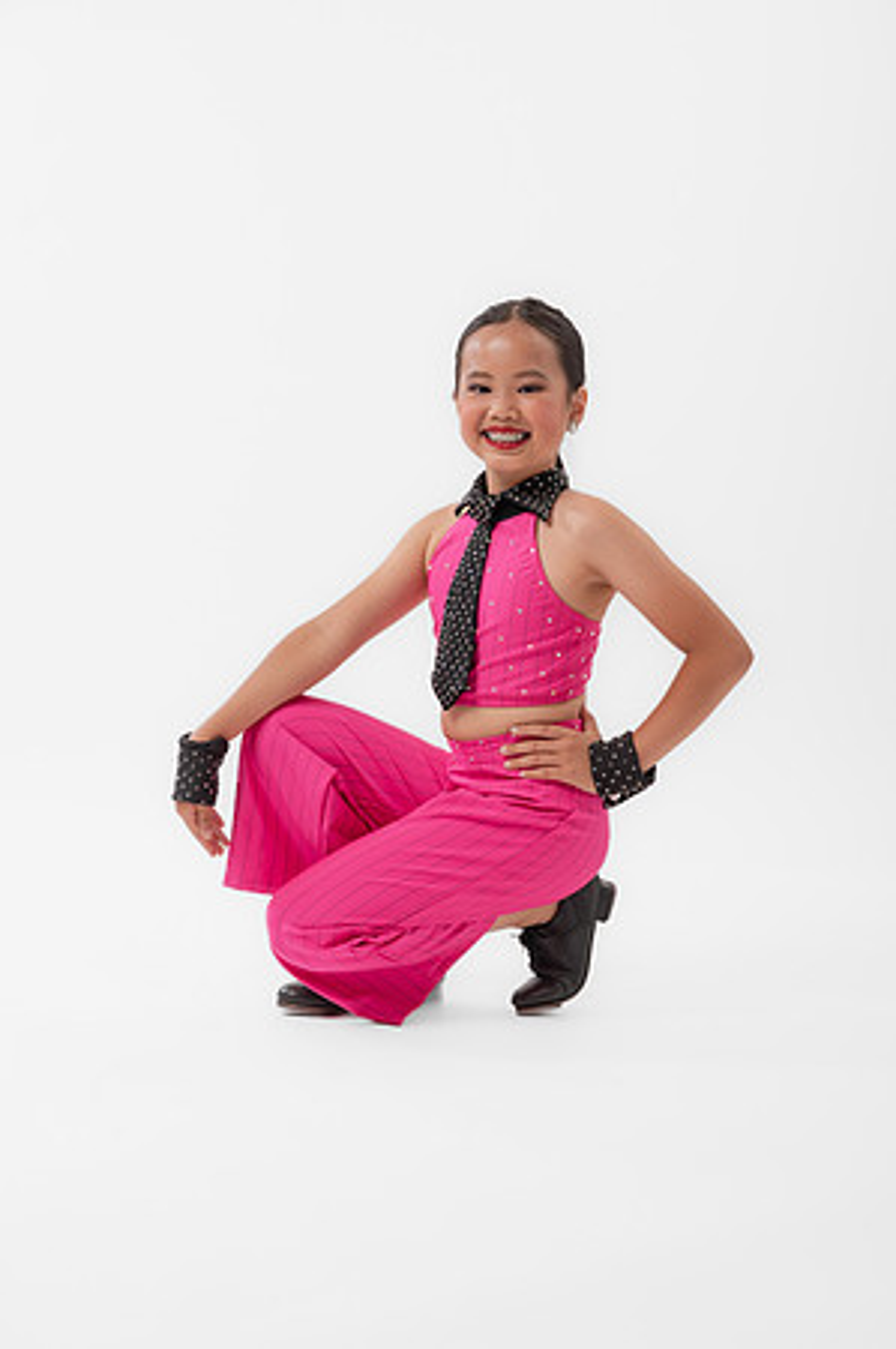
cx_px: 448
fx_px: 2395
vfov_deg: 31.5
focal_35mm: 64
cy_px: 674
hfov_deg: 21.2
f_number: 8
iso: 640
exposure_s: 1/160
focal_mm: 64
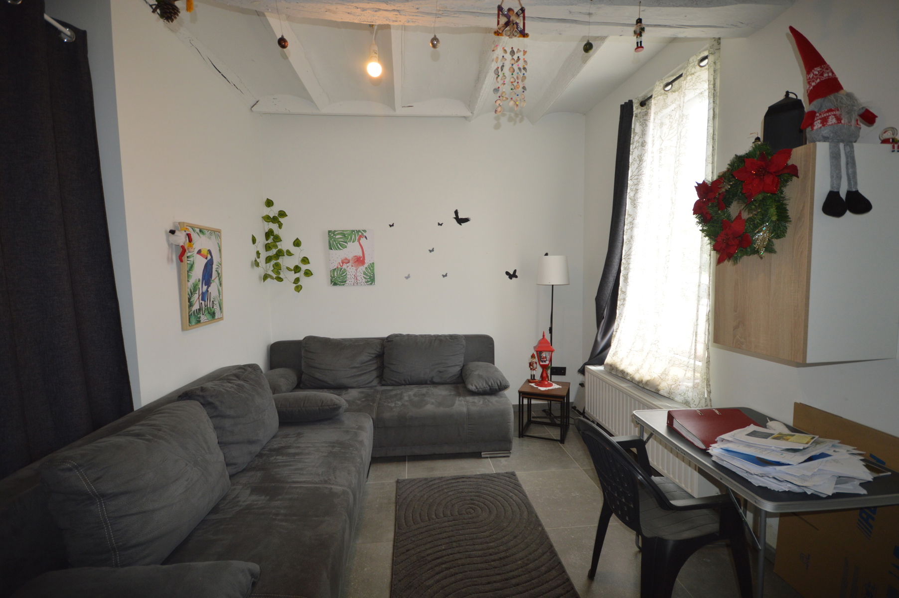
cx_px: 450
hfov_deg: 100.4
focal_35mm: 15
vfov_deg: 77.2
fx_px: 374
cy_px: 299
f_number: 4
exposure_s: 1/100
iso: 400
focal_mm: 10
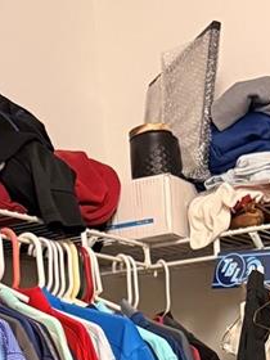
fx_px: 1071
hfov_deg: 14.1
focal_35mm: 103
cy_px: 627
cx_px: 289
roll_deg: +2.7
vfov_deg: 16.3
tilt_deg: -9.6
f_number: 1.78
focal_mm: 6.76
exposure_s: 1/40
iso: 800
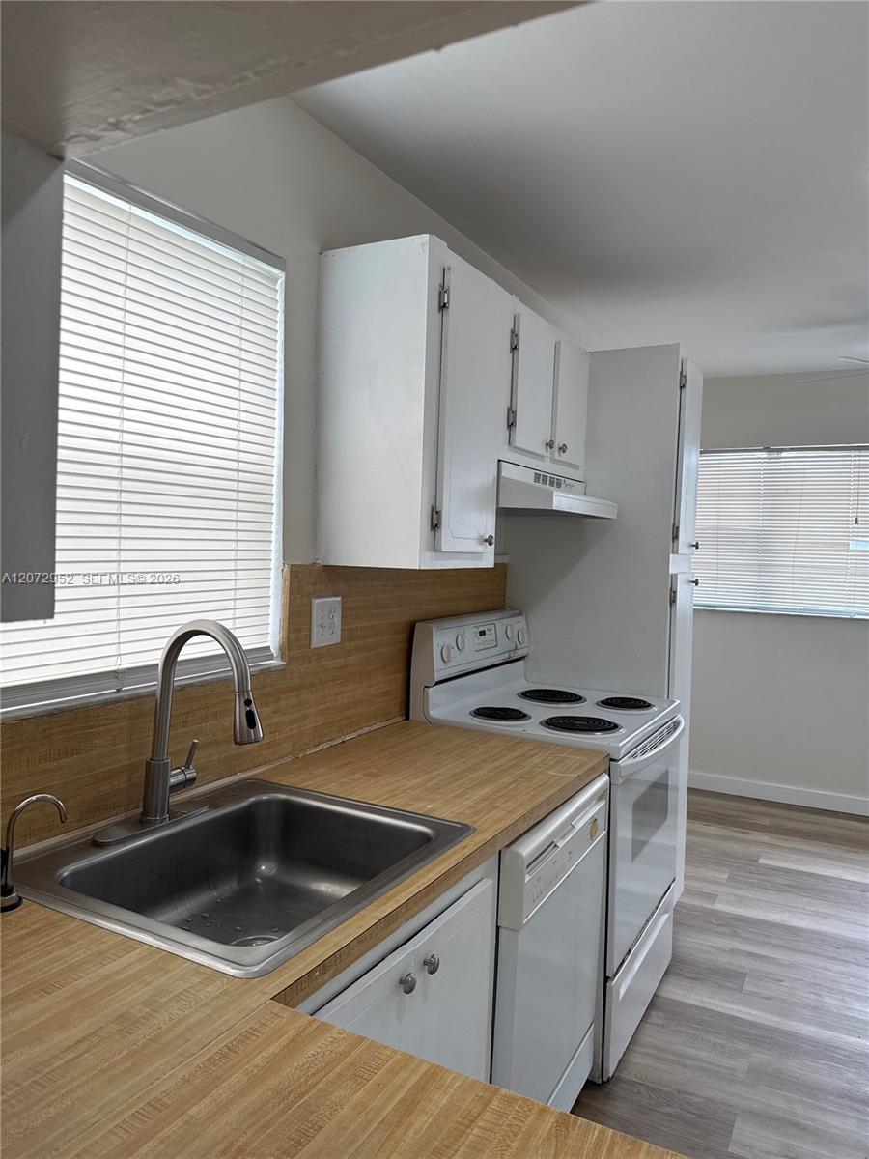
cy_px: 580
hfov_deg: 56.8
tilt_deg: -0.6
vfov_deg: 71.6
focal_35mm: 24
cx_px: 434
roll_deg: -1.3
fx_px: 803
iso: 80
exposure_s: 1/351
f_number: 1.78
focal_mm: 6.76
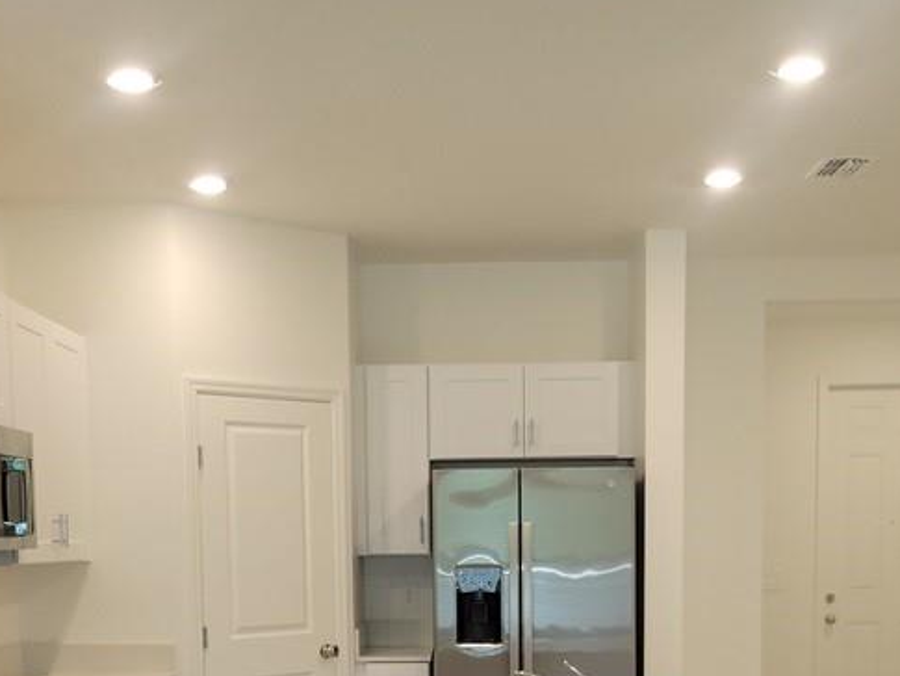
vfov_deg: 25.9
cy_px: 652
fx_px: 1404
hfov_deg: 35.5
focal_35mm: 54
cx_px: 434
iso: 80
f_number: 1.8
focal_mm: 5.4
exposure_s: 1/60
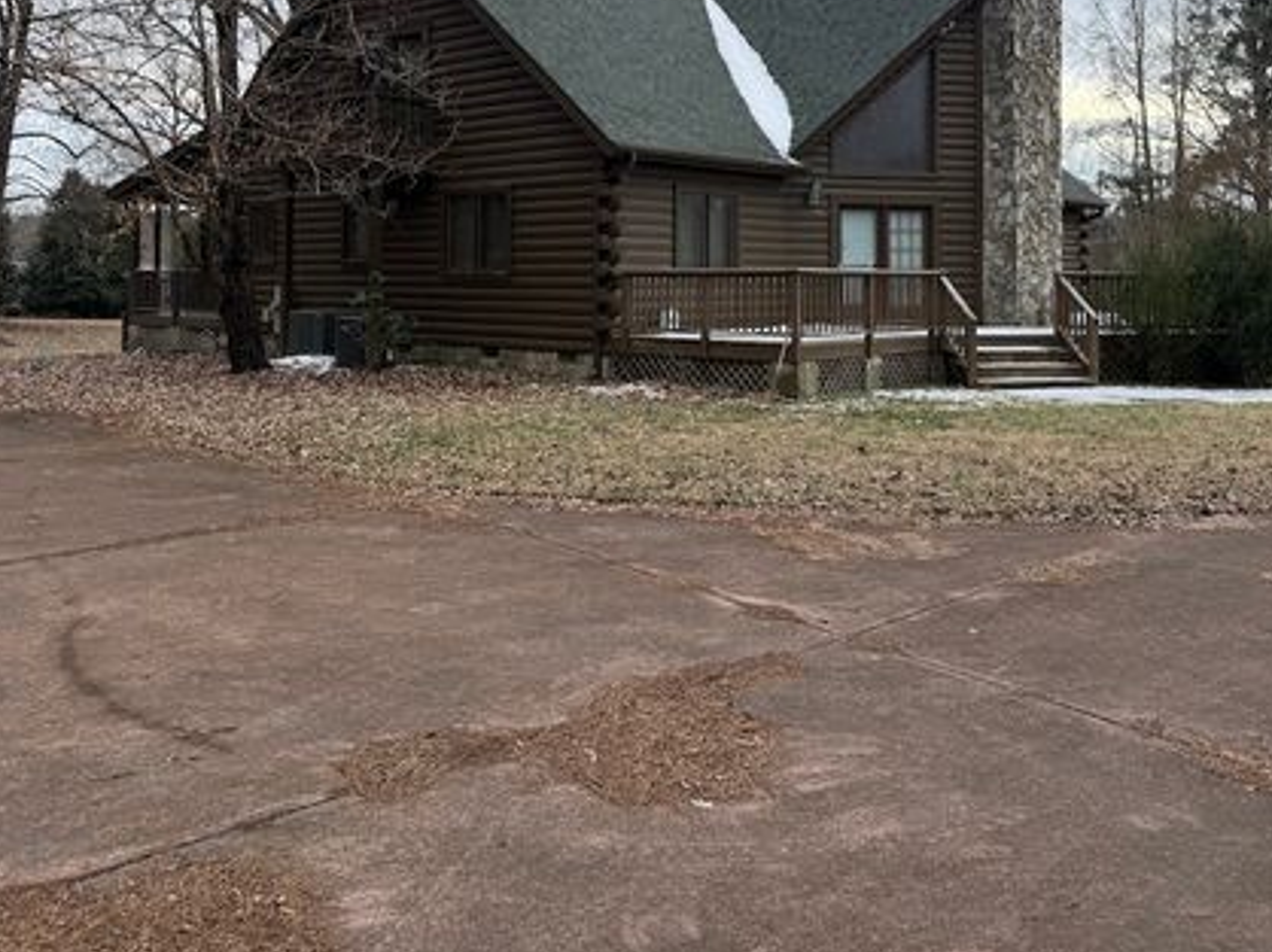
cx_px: 631
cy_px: 240
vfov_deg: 41.7
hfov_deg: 55.4
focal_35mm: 33
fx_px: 1212
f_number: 1.78
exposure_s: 1/1618
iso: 80
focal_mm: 6.76
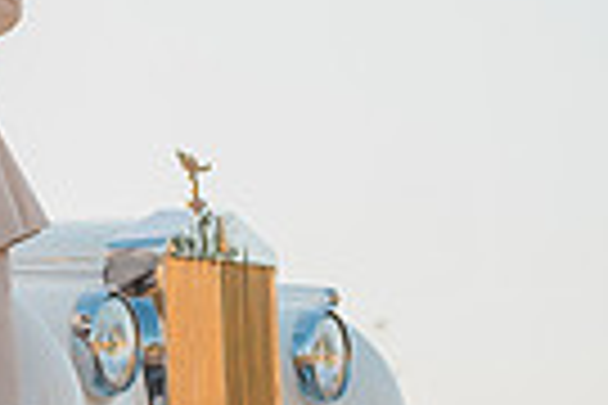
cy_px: 259
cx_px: -635
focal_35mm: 215
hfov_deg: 9.0
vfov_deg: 6.4
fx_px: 3631
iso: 125
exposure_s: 1/800
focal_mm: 50
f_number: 2.5
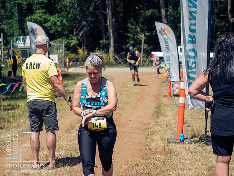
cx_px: 117
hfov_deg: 24.4
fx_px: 541
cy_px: 88
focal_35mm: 80
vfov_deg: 18.4
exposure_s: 1/800
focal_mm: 40
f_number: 2.8
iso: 64
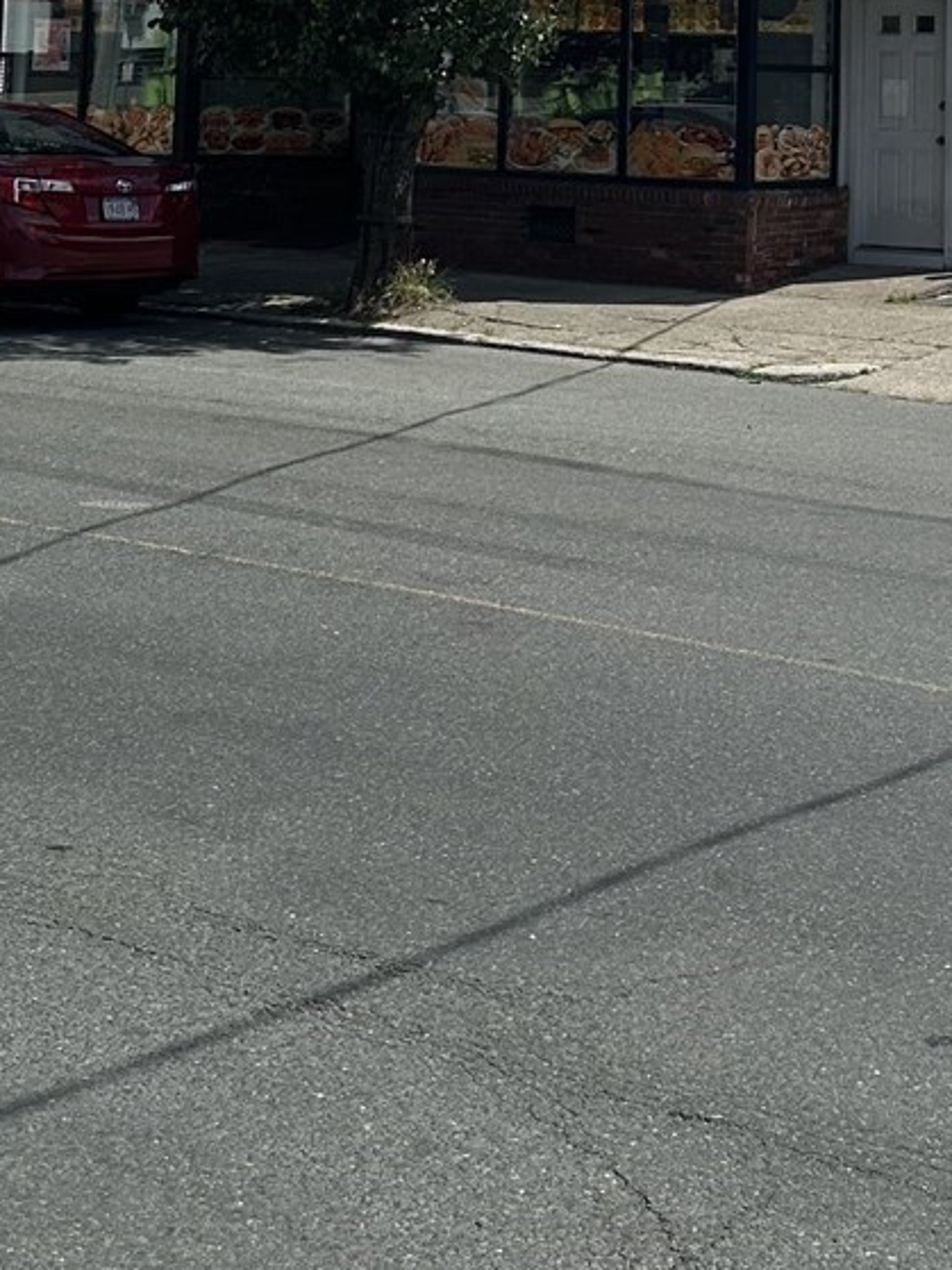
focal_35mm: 66
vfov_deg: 27.0
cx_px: 702
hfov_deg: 22.1
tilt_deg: +3.8
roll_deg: -2.6
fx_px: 2421
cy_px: -123
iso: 80
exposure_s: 1/6623
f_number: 1.78
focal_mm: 6.86
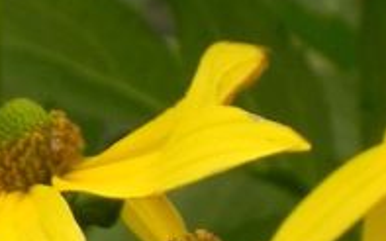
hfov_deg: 3.4
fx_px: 6510
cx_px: 250
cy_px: 108
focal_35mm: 619
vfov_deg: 2.1
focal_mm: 25.7
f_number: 5
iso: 160
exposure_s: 1/400
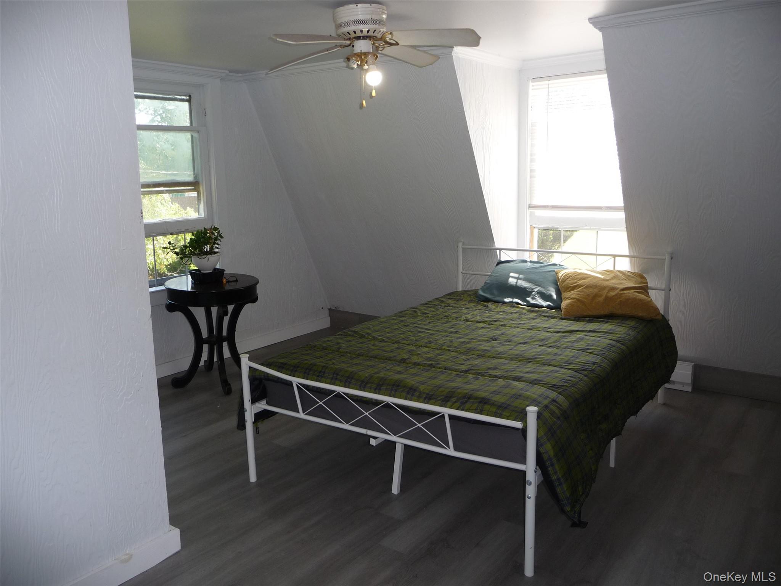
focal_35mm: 28
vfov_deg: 49.7
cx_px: 390
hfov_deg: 63.4
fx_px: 632
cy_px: 293
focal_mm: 4.7
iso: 100
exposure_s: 1/60
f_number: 3.3
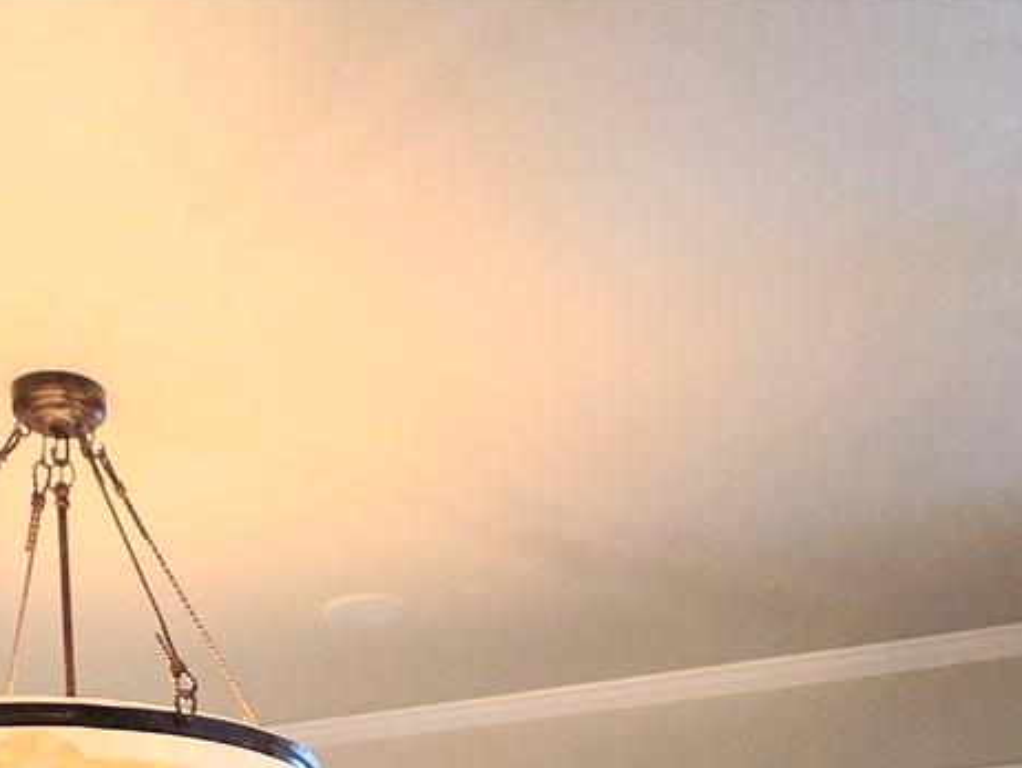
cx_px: 332
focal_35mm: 45
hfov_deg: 41.5
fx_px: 1329
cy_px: 1319
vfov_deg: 22.3
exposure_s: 1/60
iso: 500
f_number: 2.2
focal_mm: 2.2
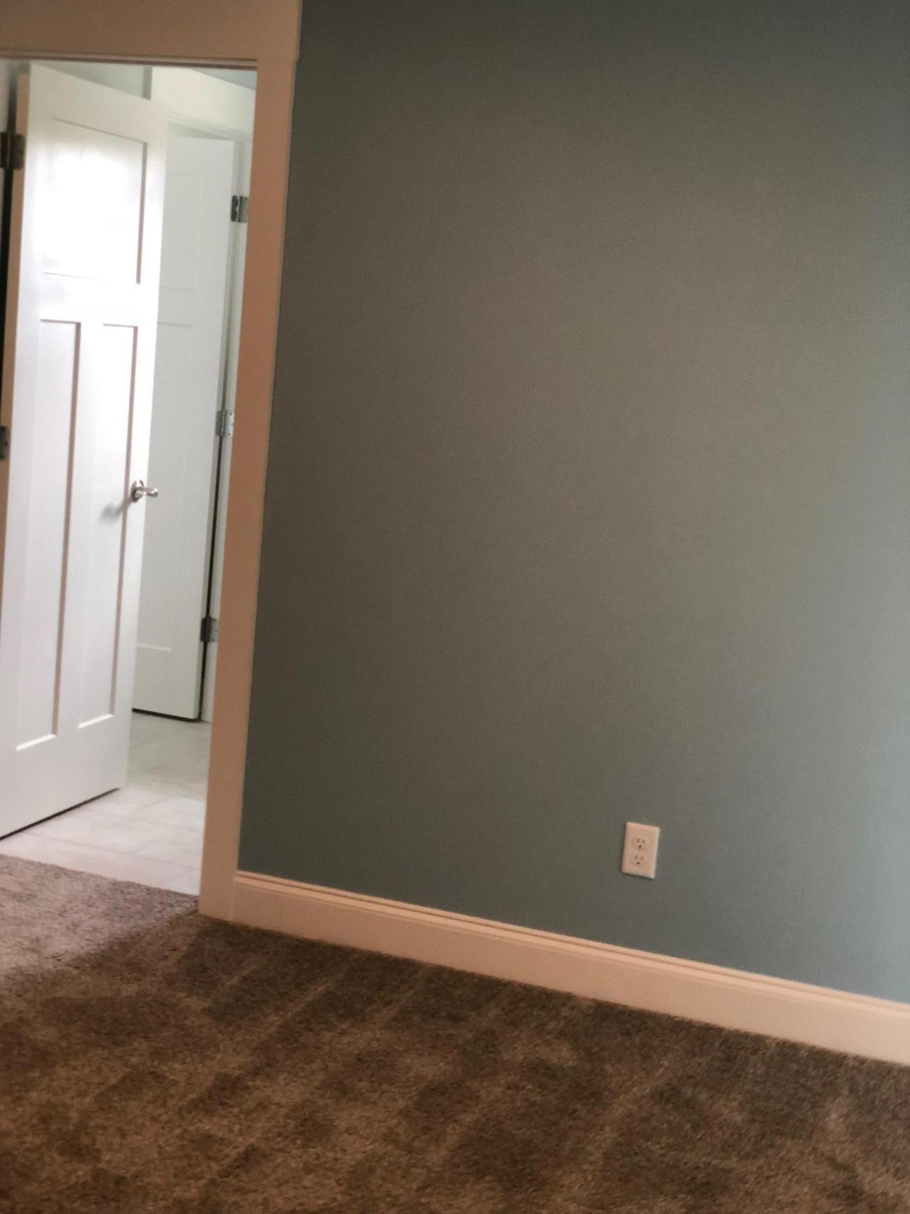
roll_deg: -5.5
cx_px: 455
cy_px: 607
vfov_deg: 36.8
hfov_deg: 28.0
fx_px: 1823
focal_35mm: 52
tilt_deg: -5.7
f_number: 2.4
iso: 100
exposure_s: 1/40
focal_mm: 6
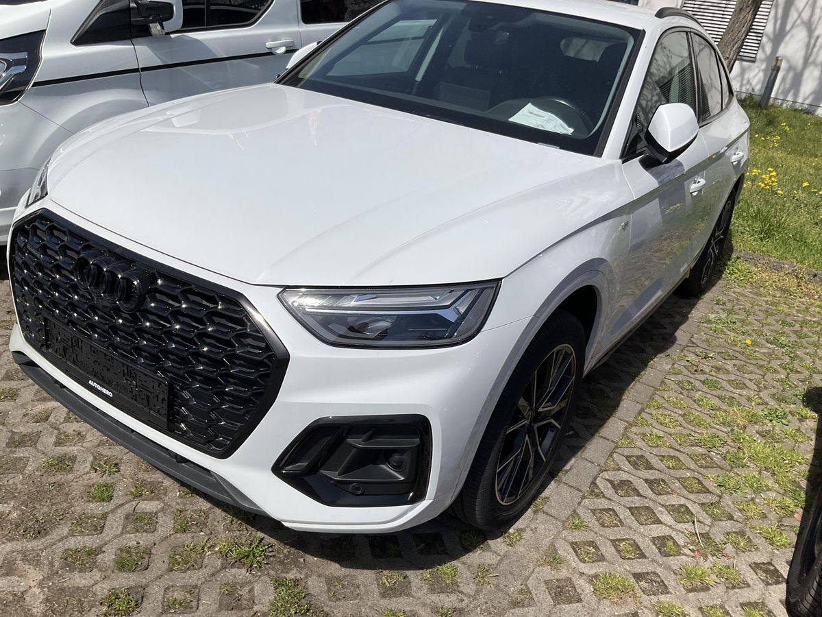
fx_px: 689
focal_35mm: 29
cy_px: 308
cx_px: 411
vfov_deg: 48.2
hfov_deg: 61.7
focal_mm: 3
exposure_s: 1/4065
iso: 25
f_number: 1.8
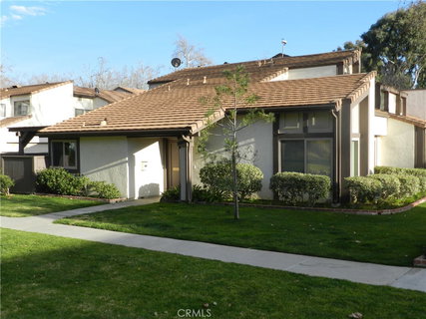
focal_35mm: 38
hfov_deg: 49.0
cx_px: 213
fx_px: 468
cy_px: 160
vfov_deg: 37.7
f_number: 4
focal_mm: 6.7
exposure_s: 1/640
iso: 160
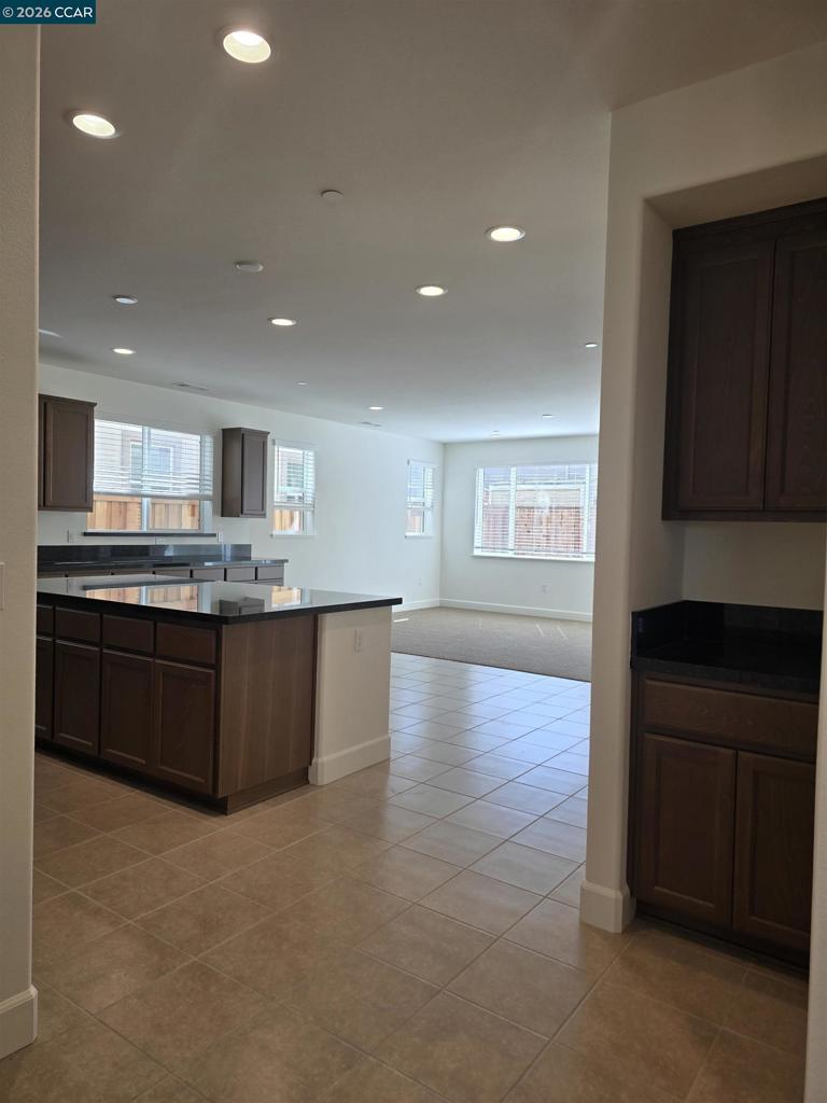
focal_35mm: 23
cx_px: 414
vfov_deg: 73.9
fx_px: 733
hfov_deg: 58.9
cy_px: 552
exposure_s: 1/180
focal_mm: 6.3
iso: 40
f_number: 1.7
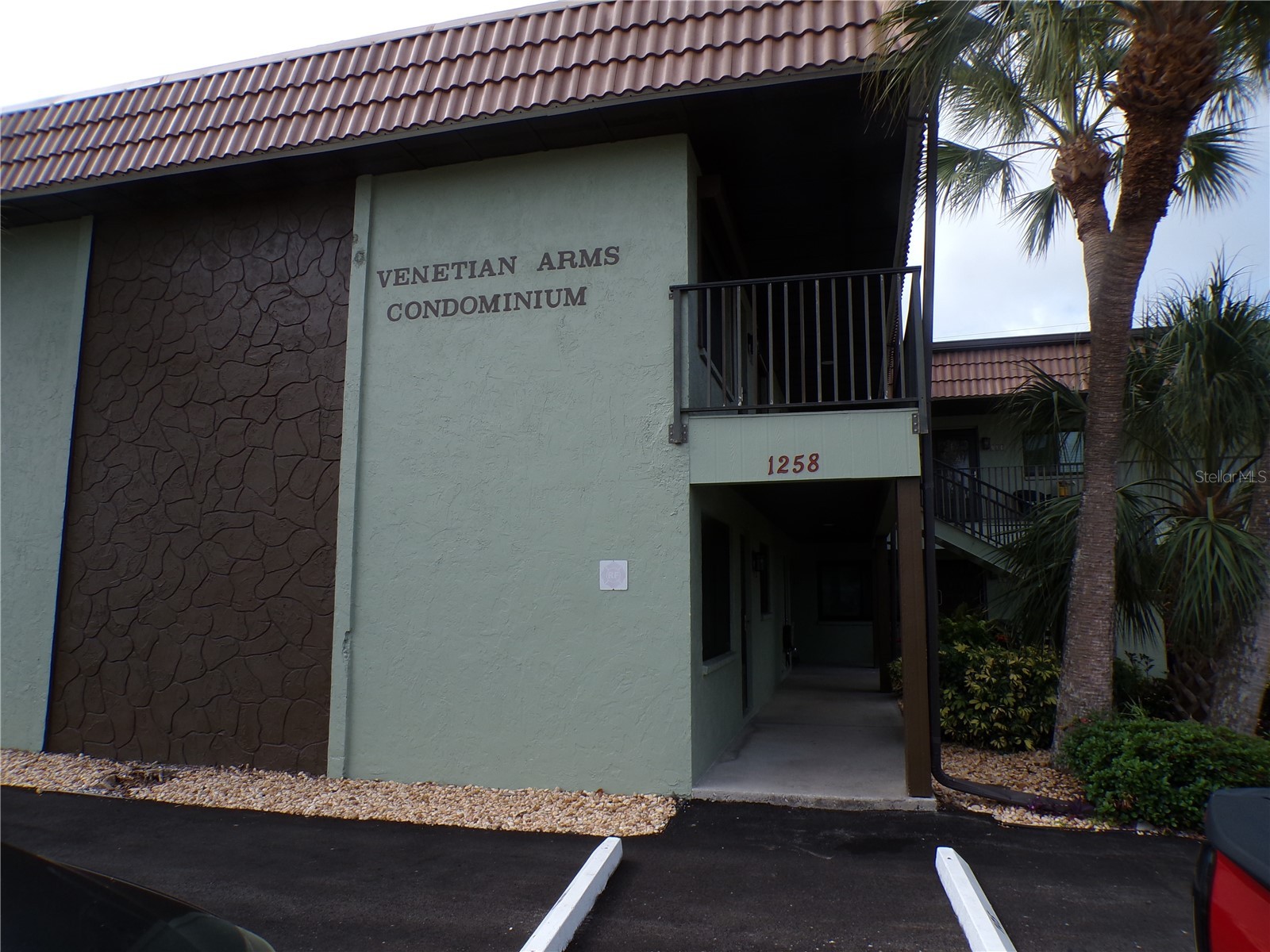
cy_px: 476
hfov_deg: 71.6
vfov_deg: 56.8
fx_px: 881
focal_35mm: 24
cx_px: 635
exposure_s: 1/480
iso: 100
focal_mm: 4.3
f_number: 4.4
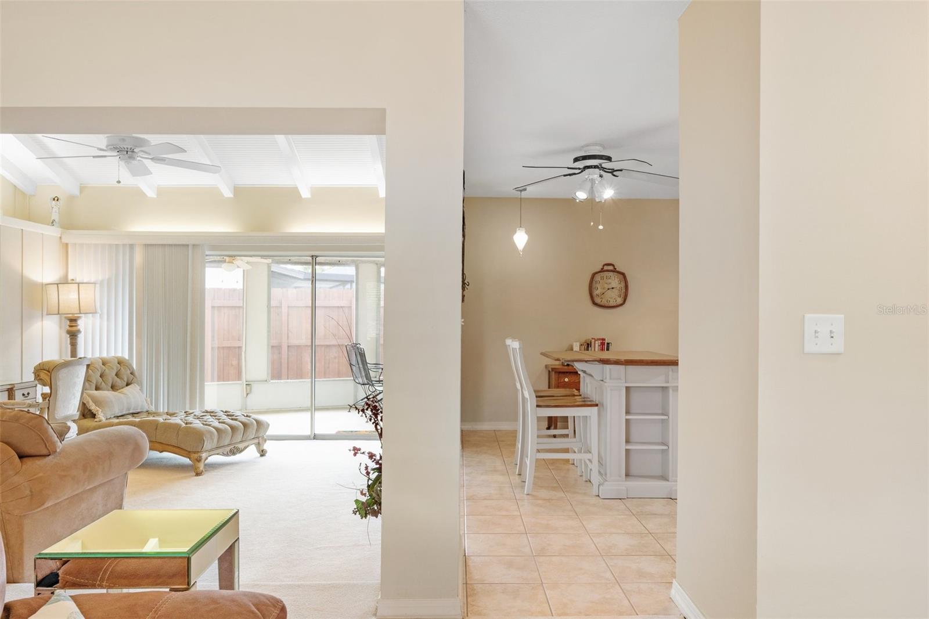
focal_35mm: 24
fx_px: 627
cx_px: 464
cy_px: 310
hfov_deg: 73.1
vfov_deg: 52.5
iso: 250
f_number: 8
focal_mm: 16.2
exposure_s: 1/3
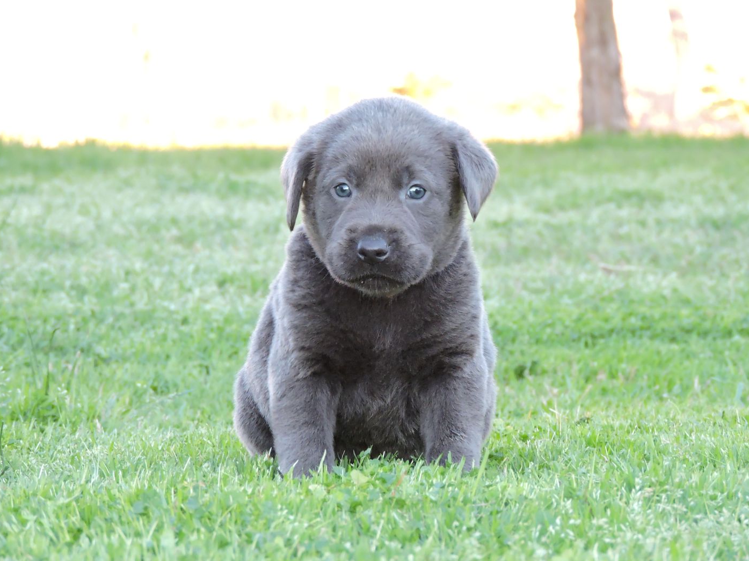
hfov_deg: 10.1
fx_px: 4219
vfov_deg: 7.6
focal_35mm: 195
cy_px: 311
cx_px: 416
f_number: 4.5
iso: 800
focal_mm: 30.3
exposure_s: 1/100
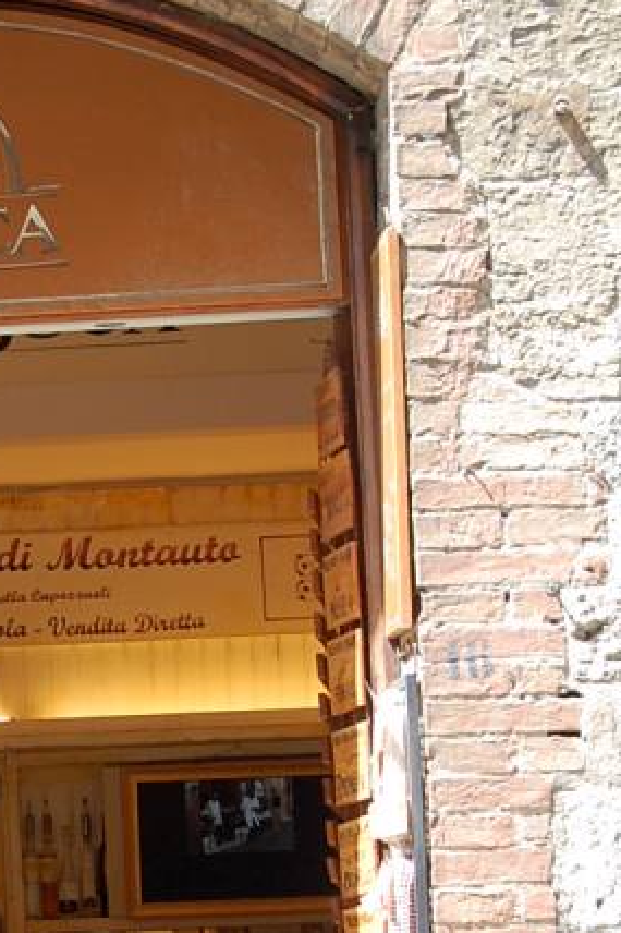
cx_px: -78
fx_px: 3599
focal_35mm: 139
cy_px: 887
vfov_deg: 14.6
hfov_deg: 9.7
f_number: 8
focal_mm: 40
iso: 400
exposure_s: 1/80
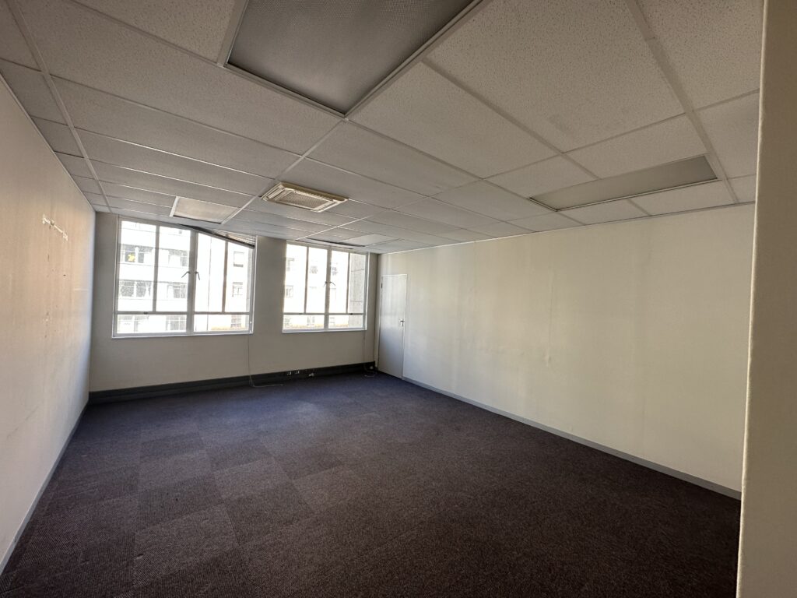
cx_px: 398
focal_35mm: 14
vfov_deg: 85.7
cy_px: 299
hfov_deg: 102.1
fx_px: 322
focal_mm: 2.22
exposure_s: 1/99
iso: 64
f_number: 2.2
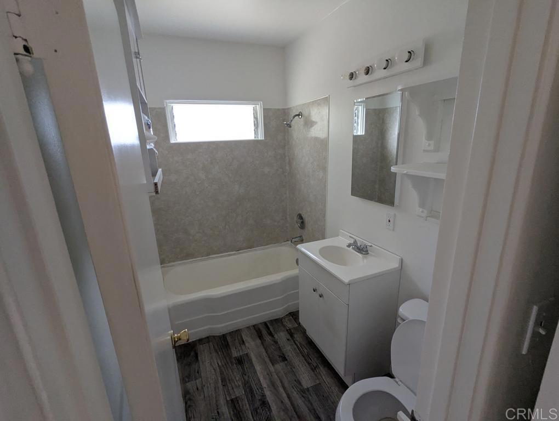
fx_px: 259
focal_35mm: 16
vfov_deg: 78.2
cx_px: 280
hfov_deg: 94.4
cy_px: 210
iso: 502
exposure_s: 1/291
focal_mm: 2.35
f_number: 2.2
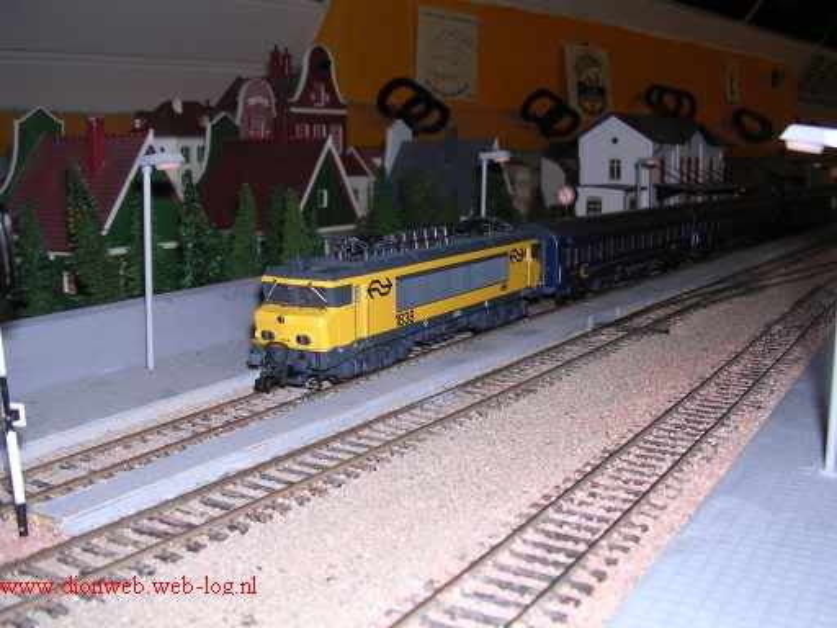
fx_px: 919
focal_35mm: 38
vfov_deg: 37.7
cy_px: 314
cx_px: 418
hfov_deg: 49.0
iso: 100
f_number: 2.8
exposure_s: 1/60.1
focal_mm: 5.8
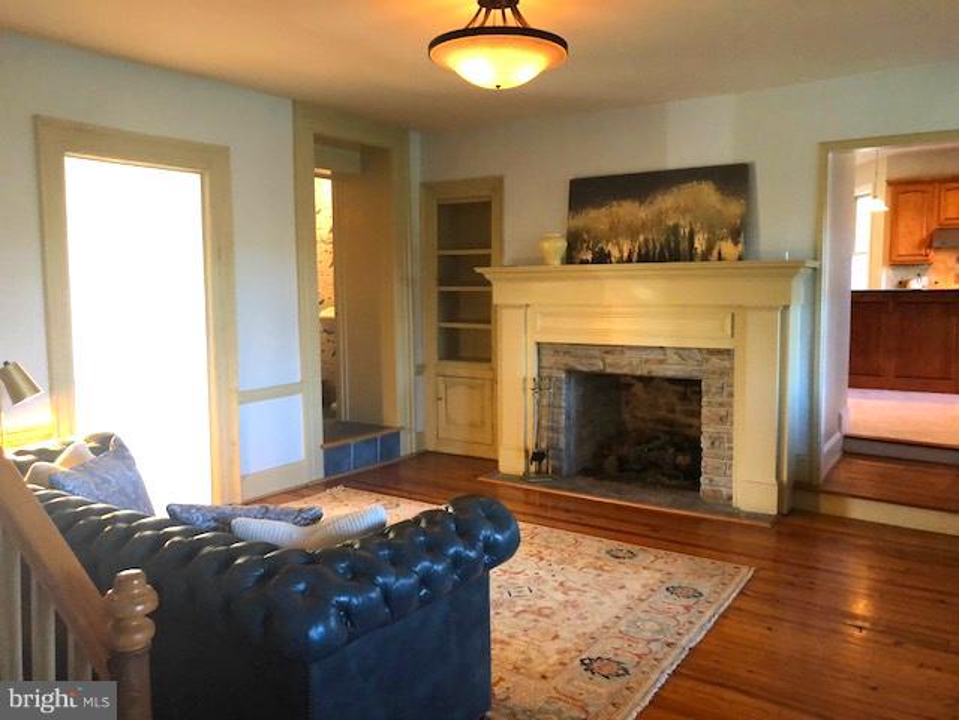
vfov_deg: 49.7
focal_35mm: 28
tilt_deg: -5.3
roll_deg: +0.9
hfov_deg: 63.4
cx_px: 480
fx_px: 776
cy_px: 360
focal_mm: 3.99
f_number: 1.8
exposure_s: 1/60
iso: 320
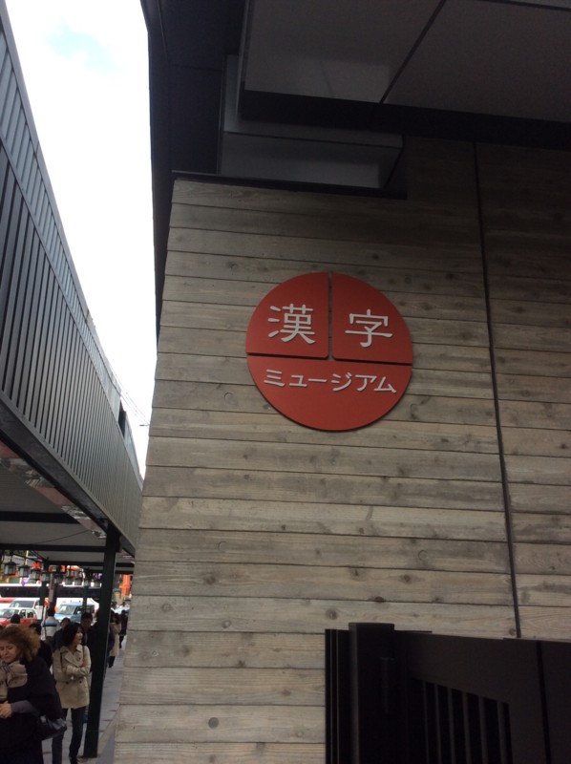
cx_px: 286
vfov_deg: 56.9
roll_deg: -0.5
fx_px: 705
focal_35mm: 32
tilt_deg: +18.0
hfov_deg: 44.1
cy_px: 382
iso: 32
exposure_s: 1/250
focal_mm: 3.3
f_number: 2.4
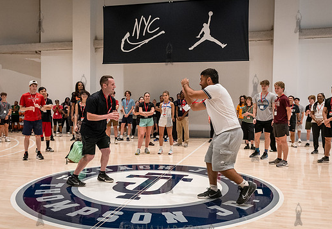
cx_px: 169
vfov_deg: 43.3
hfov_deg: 59.7
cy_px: 125
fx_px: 289
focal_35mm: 31
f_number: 4
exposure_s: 1/400
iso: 5000
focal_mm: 24
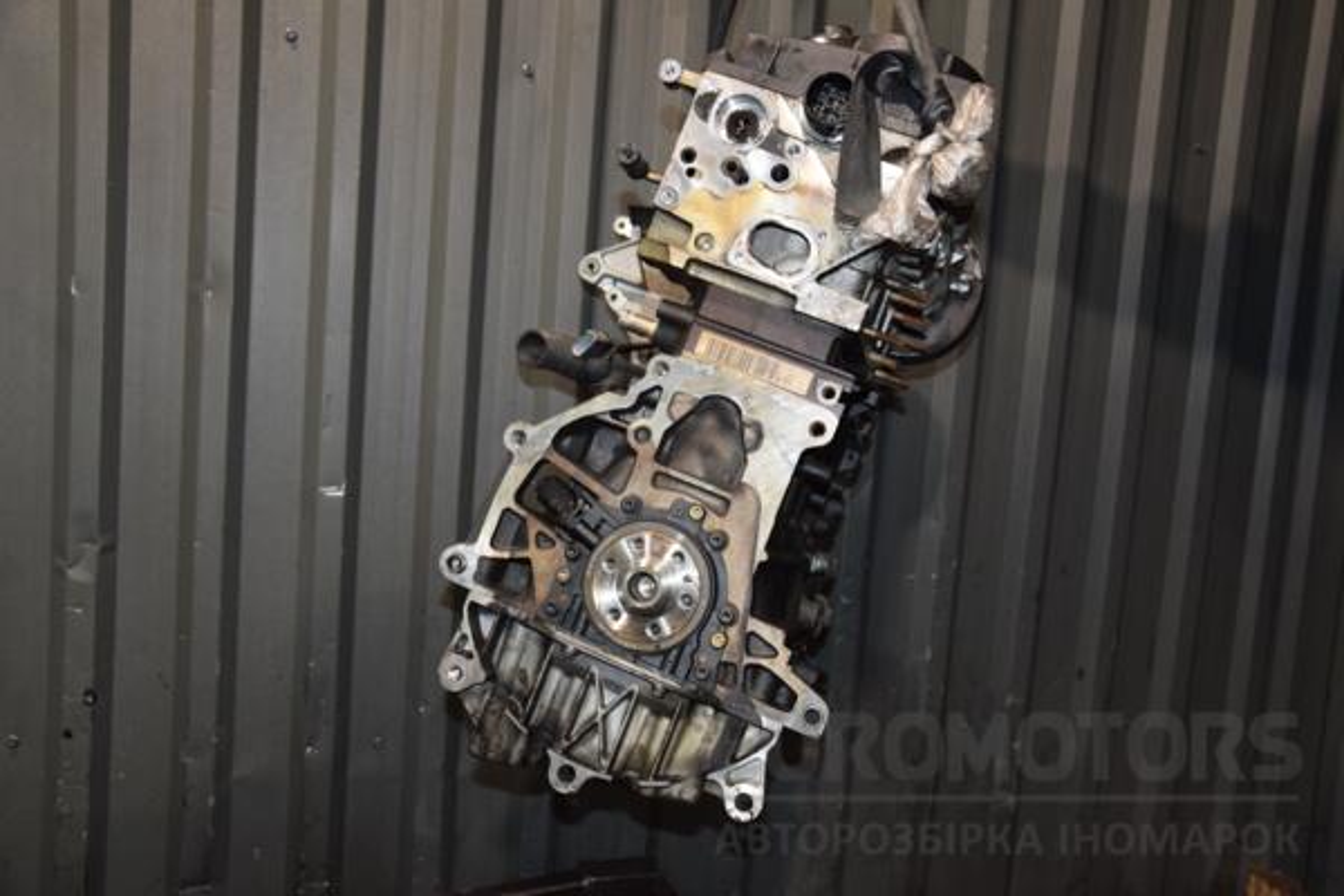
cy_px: 448
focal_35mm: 36
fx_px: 1344
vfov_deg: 36.9
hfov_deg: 53.1
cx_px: 672
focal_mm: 24
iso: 800
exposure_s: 1/60
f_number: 5
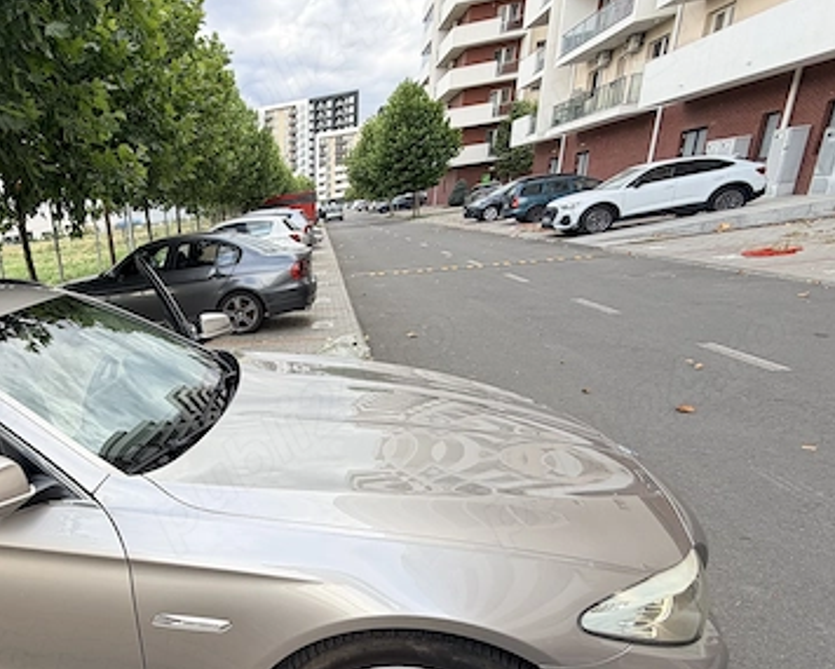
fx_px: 569
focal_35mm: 23
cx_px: 138
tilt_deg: -20.8
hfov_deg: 64.5
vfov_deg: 59.4
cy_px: 451
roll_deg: +7.5
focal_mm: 2.22
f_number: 2.2
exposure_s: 1/153
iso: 40
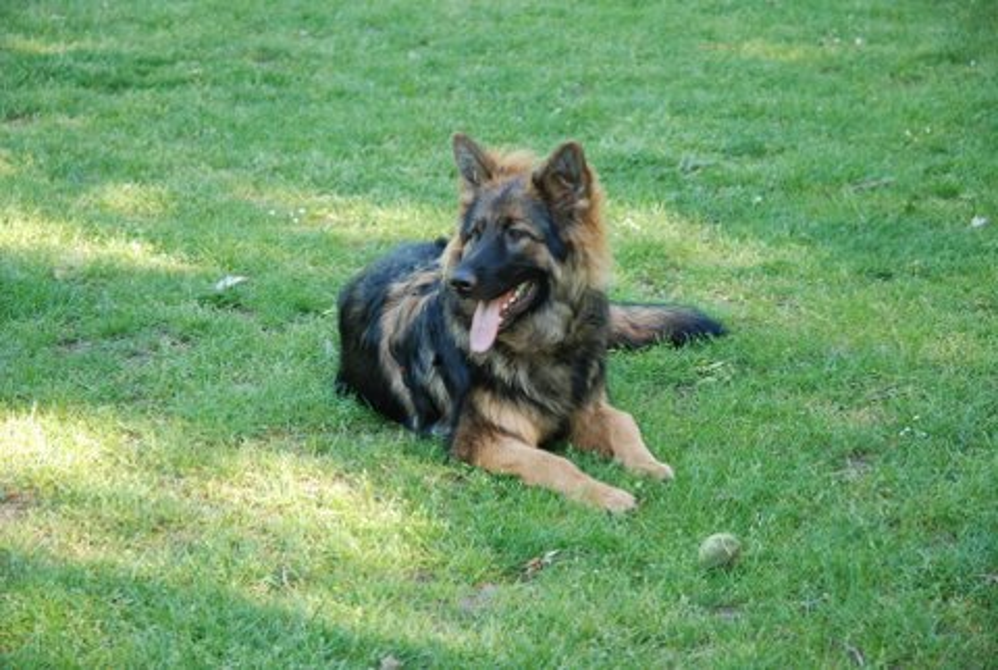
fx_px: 2916
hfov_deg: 19.4
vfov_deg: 13.1
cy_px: 335
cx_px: 499
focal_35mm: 105
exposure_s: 1/90
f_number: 4.5
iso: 400
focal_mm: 70
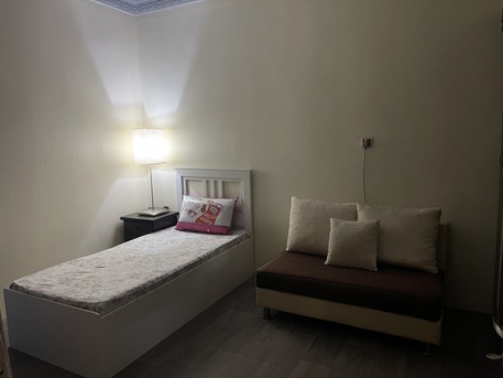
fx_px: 363
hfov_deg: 69.4
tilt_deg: -8.1
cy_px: 189
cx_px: 252
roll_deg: +1.7
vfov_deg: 54.9
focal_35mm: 25
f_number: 1.6
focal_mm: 5.1
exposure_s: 1/40
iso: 500
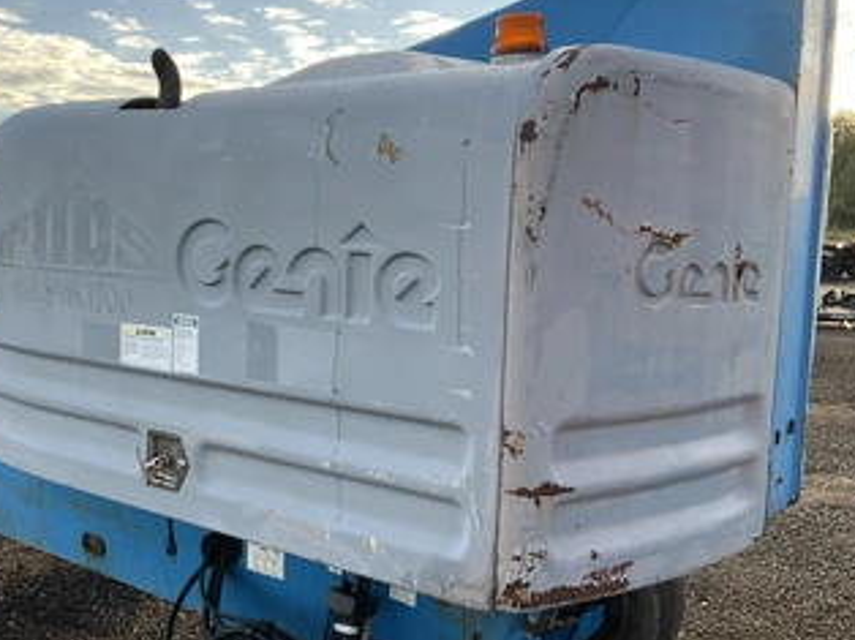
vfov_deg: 38.6
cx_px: 329
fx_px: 913
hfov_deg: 49.8
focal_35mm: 37
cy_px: 308
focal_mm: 3
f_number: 1.8
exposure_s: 1/348
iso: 25
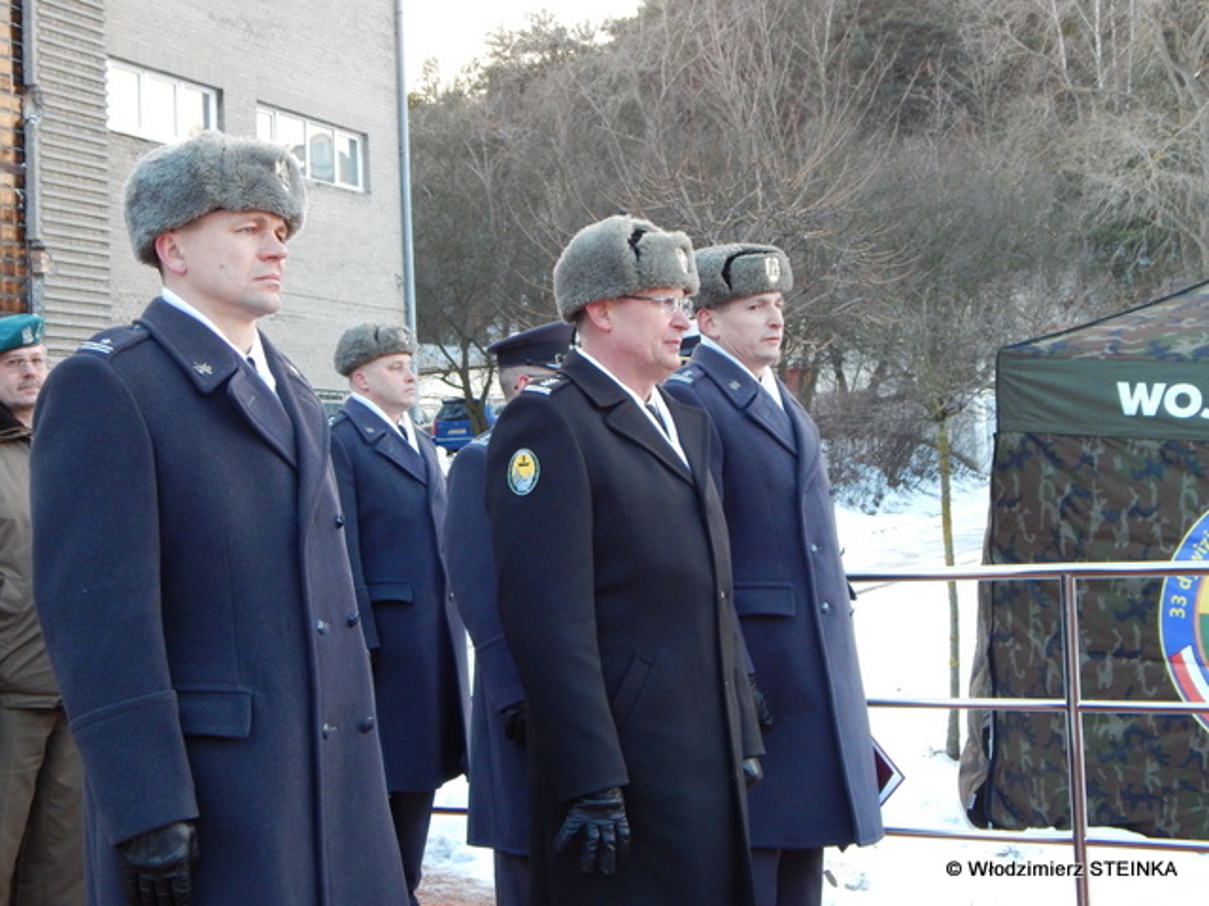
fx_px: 1886
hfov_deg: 35.5
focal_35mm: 54
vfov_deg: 27.0
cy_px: 453
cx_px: 604
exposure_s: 1/100
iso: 400
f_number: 3.8
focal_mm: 9.7
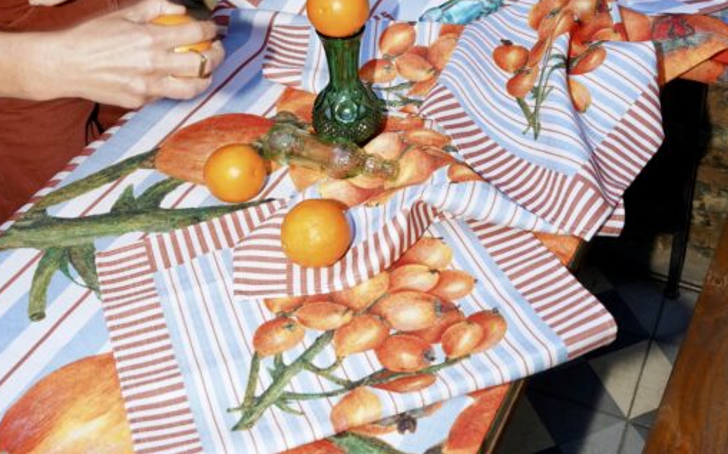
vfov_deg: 23.5
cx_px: 365
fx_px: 1054
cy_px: 19
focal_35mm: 53
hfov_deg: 38.1
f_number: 8
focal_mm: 33.1
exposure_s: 1/160
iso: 1250
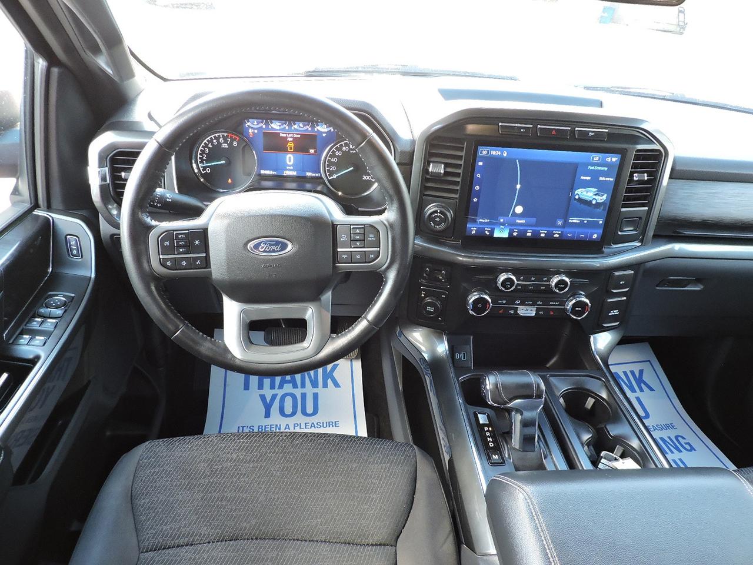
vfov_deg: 56.8
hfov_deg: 71.6
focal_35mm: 24
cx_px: 376
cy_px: 282
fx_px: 522
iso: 320
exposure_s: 1/30
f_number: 3
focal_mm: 4.3
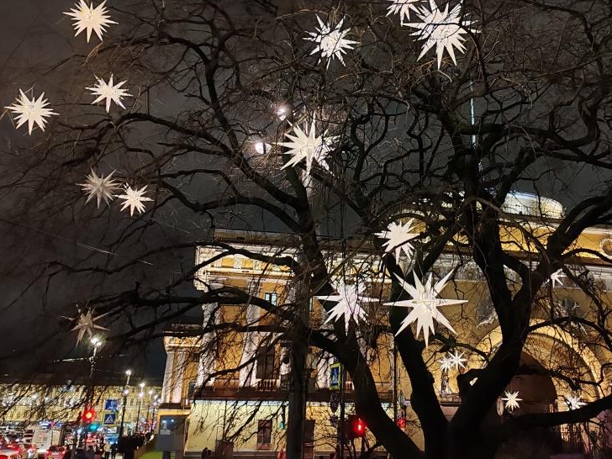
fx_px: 672
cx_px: 388
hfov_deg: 48.5
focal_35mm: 38
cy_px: 191
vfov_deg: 37.6
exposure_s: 1/50
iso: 1250
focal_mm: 6.12
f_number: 1.9
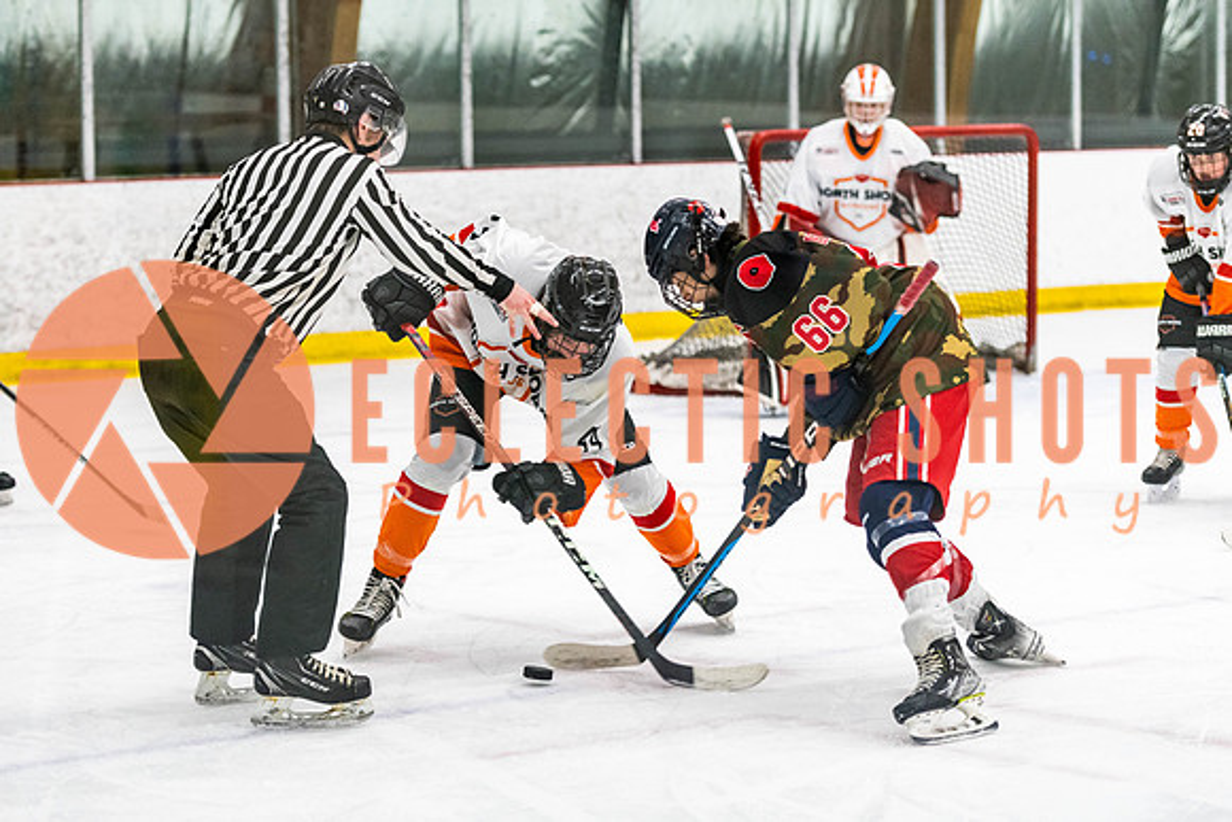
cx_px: 553
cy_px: 362
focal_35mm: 115
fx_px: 3939
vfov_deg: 11.9
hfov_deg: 17.8
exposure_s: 1/640
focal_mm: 98
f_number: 2.8
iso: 2000
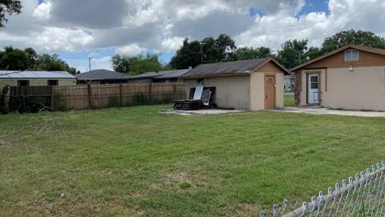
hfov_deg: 61.0
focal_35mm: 32
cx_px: 192
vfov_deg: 36.7
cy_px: 104
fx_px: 327
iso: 20
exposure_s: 1/2141
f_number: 1.8
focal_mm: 3
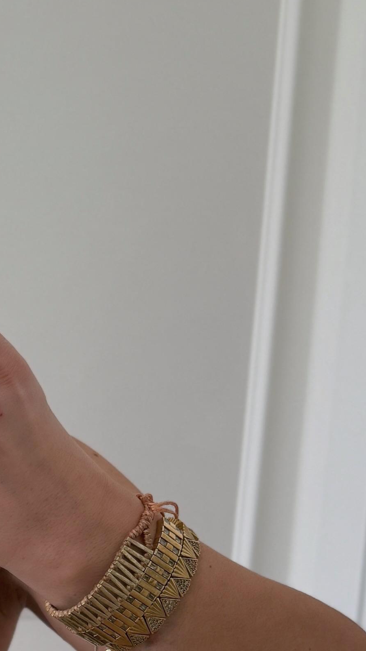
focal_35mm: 94
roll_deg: -2.3
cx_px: -145
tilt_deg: -34.6
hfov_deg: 12.4
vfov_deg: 20.9
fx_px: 1622
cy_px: 818
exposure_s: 1/121
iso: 64
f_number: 1.78
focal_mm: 6.76
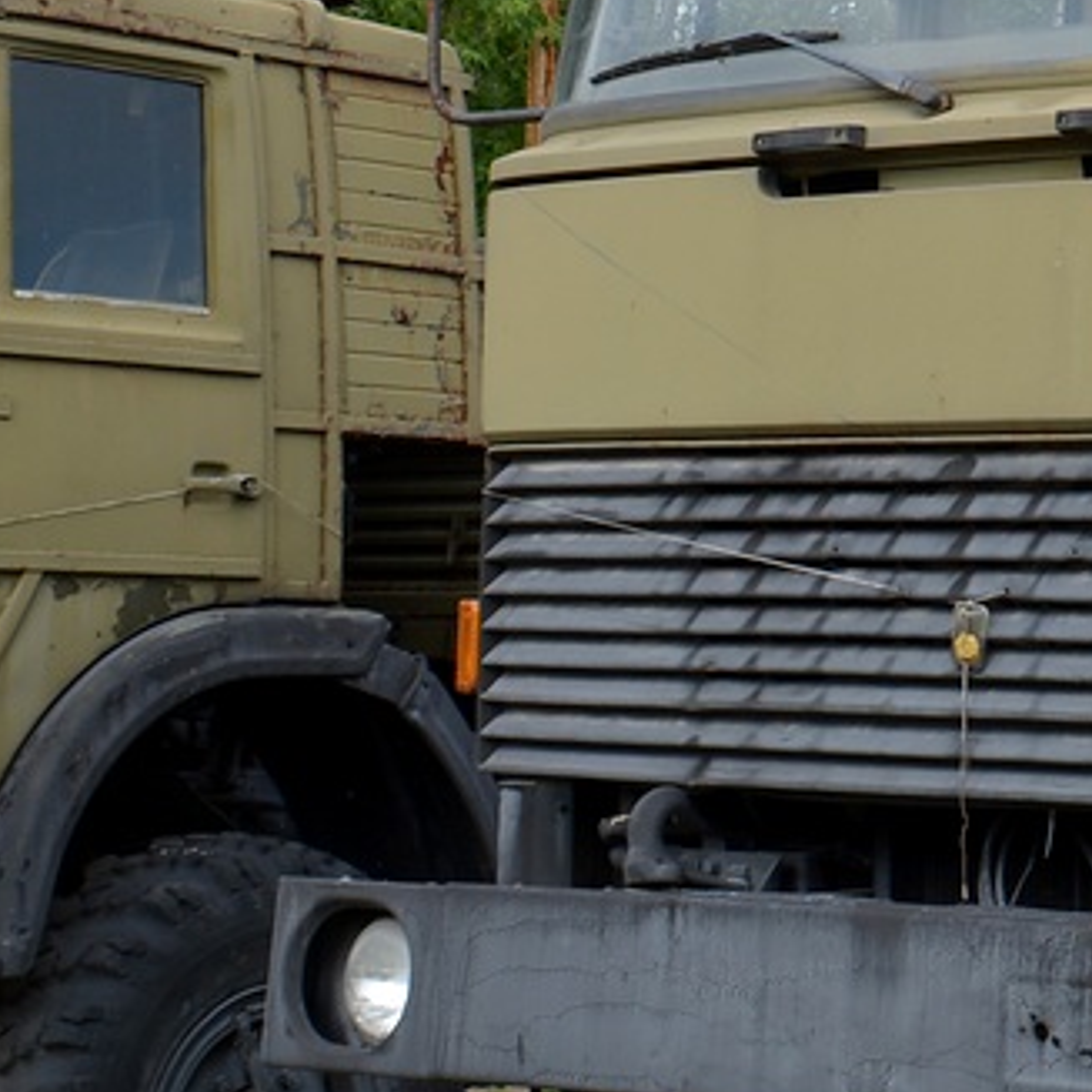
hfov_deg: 15.7
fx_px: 3676
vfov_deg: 16.9
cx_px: 1563
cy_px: 479
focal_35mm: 103
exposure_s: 1/250
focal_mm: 22
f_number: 8
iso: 160
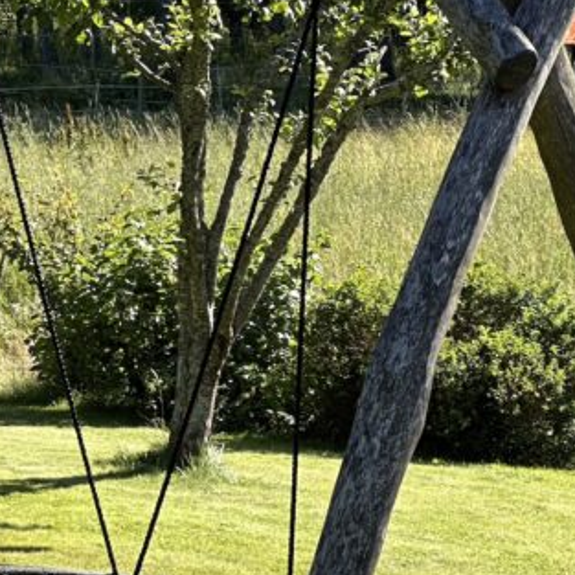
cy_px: 729
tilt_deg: -8.4
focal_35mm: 223
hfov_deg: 7.8
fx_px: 4191
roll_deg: -1.6
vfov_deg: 7.8
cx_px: 219
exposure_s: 1/295
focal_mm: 9
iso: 32
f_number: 2.8
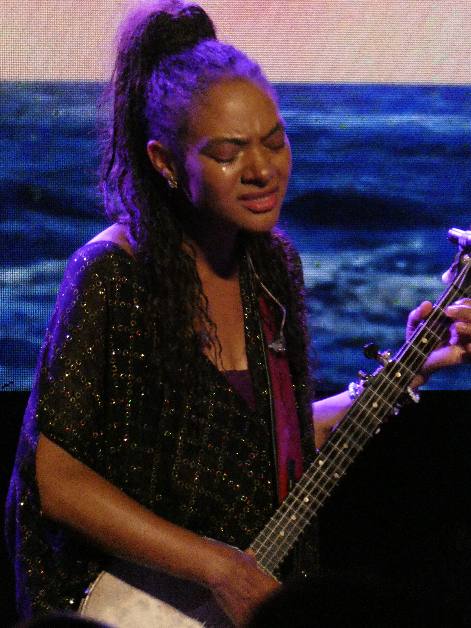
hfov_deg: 2.1
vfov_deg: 2.8
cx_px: 236
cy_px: 314
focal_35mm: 720
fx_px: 13062
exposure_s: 1/30
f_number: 6.4
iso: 1600
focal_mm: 129
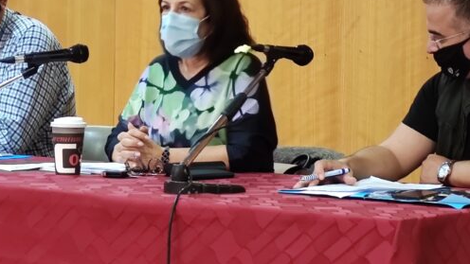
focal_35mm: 185
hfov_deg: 11.6
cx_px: 210
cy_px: 59
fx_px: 2306
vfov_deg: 6.6
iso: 409
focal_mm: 8.74
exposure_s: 1/33
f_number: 2
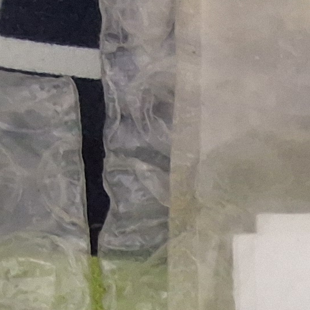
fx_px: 1520
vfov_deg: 10.5
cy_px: 651
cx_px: 669
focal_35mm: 150
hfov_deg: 10.5
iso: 250
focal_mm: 2.91
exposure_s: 1/24
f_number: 1.9
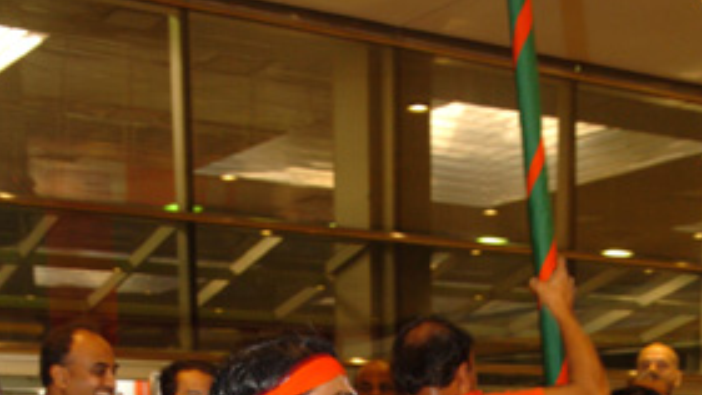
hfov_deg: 27.4
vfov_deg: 13.8
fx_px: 1435
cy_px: 740
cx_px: 426
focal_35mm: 77
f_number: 3.5
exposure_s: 1/30
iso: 400
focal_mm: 23
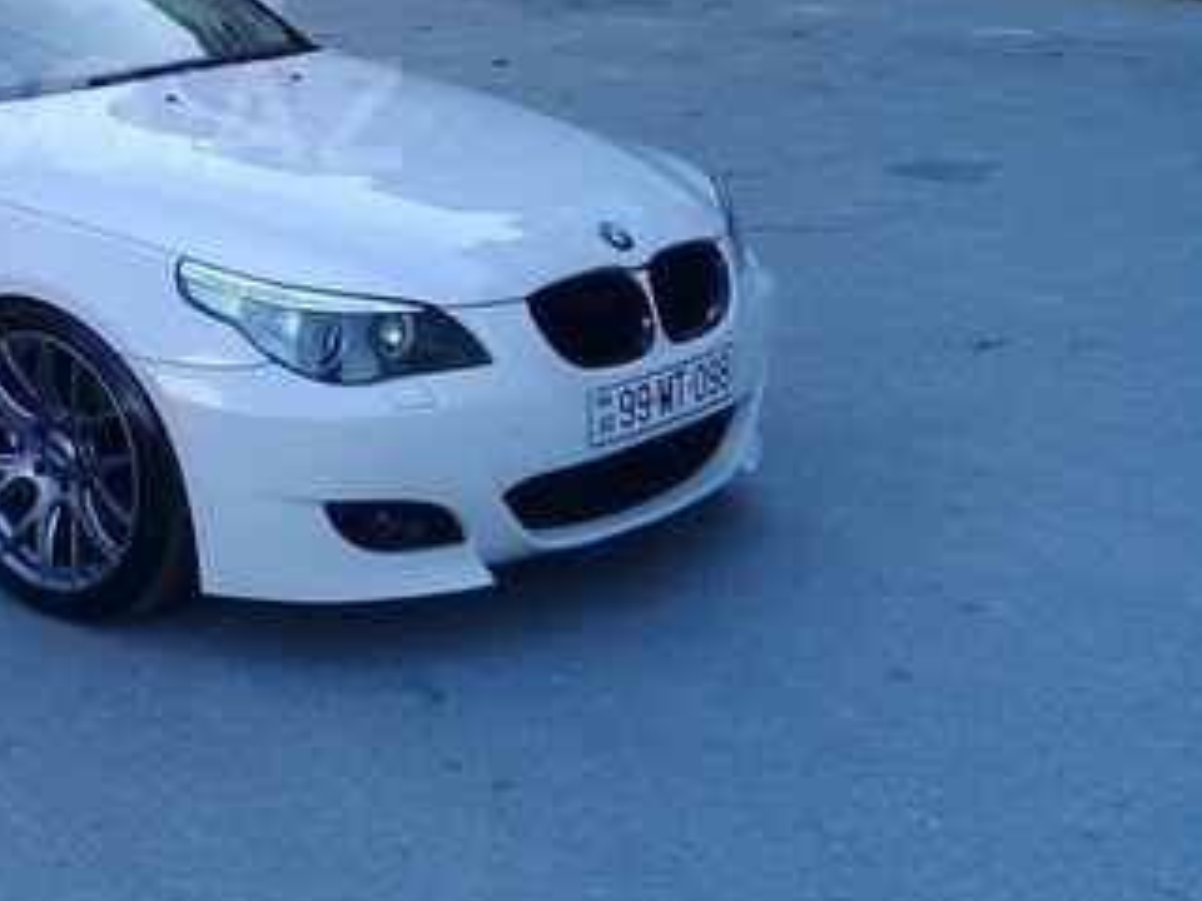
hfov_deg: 28.5
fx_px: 2222
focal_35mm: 64
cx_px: 19
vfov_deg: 22.5
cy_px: 115
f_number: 2.2
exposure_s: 1/245
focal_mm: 3.3
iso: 50
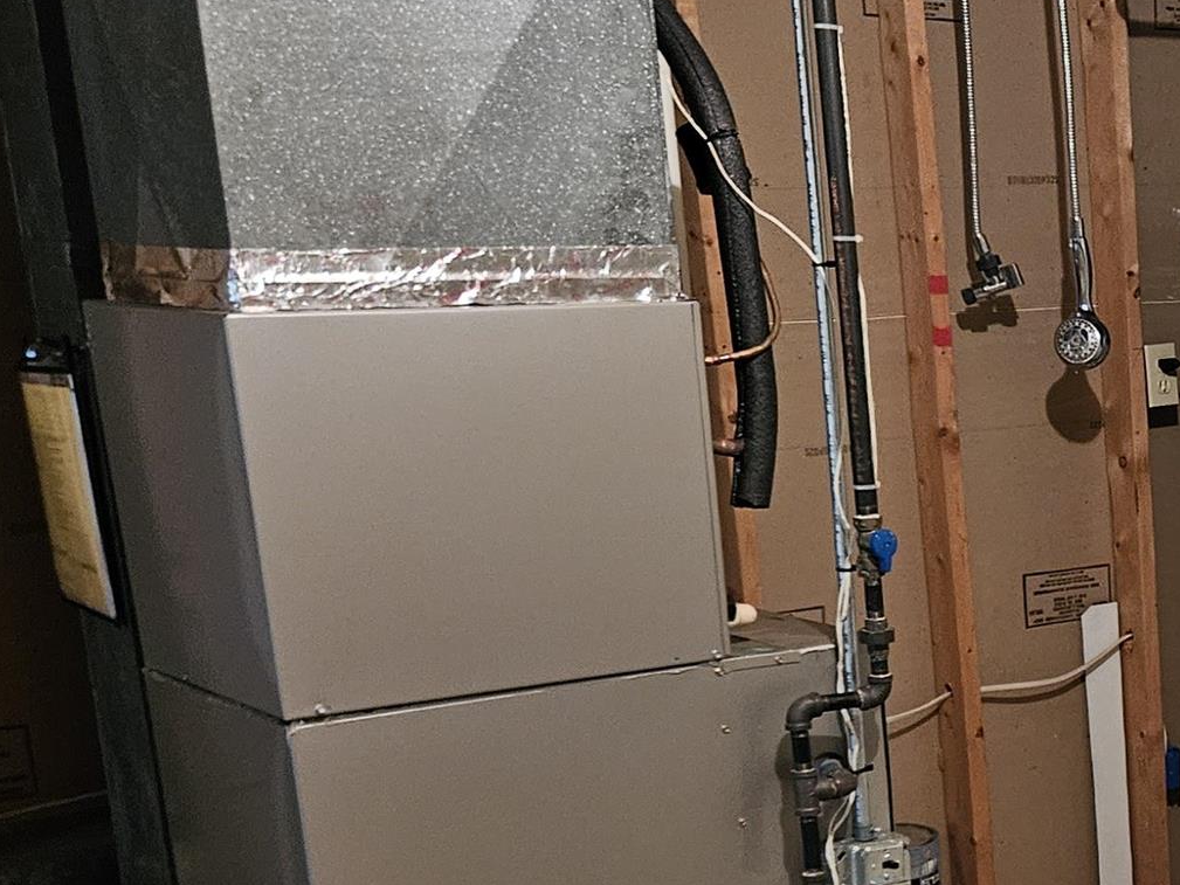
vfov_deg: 20.5
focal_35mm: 70
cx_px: 1547
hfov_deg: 24.2
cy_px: 850
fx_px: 2386
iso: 500
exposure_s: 1/40
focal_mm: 5.4
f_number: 1.8
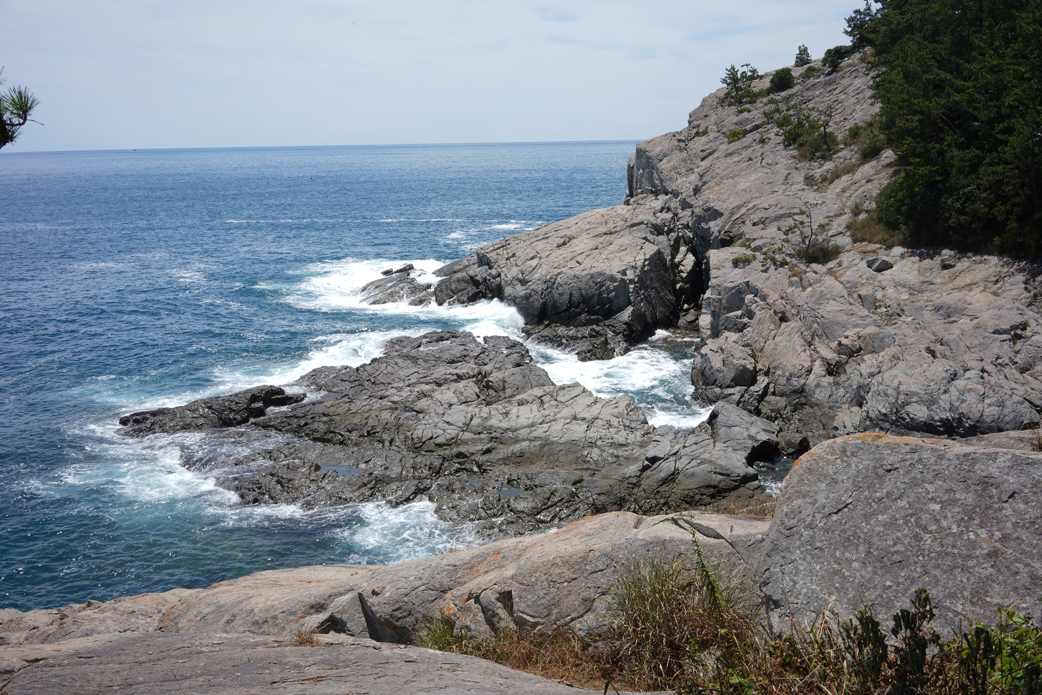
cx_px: 521
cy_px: 348
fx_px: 1013
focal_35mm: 35
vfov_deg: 37.9
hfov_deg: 54.4
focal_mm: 35
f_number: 22
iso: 50
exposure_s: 1/20
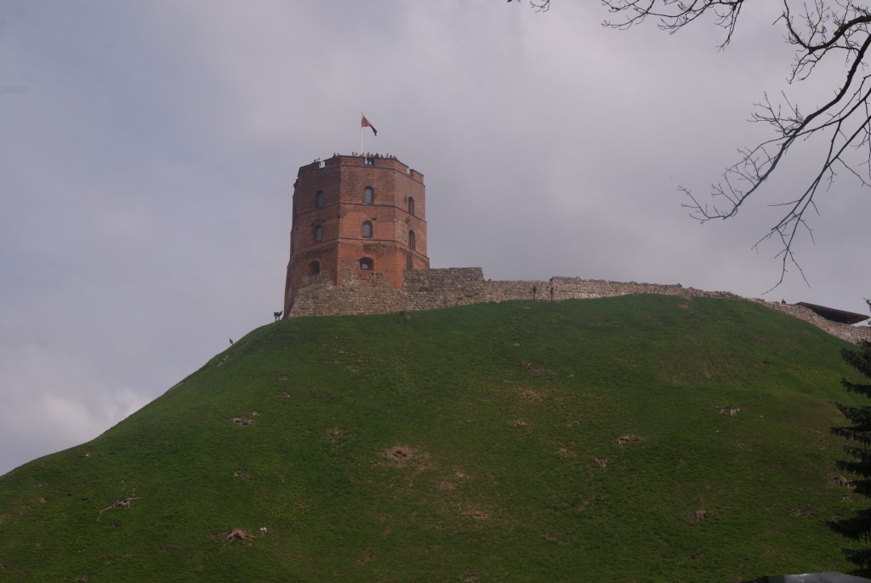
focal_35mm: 52
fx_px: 1271
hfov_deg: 37.8
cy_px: 292
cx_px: 436
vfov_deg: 25.8
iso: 100
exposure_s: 1/125
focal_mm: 35
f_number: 13
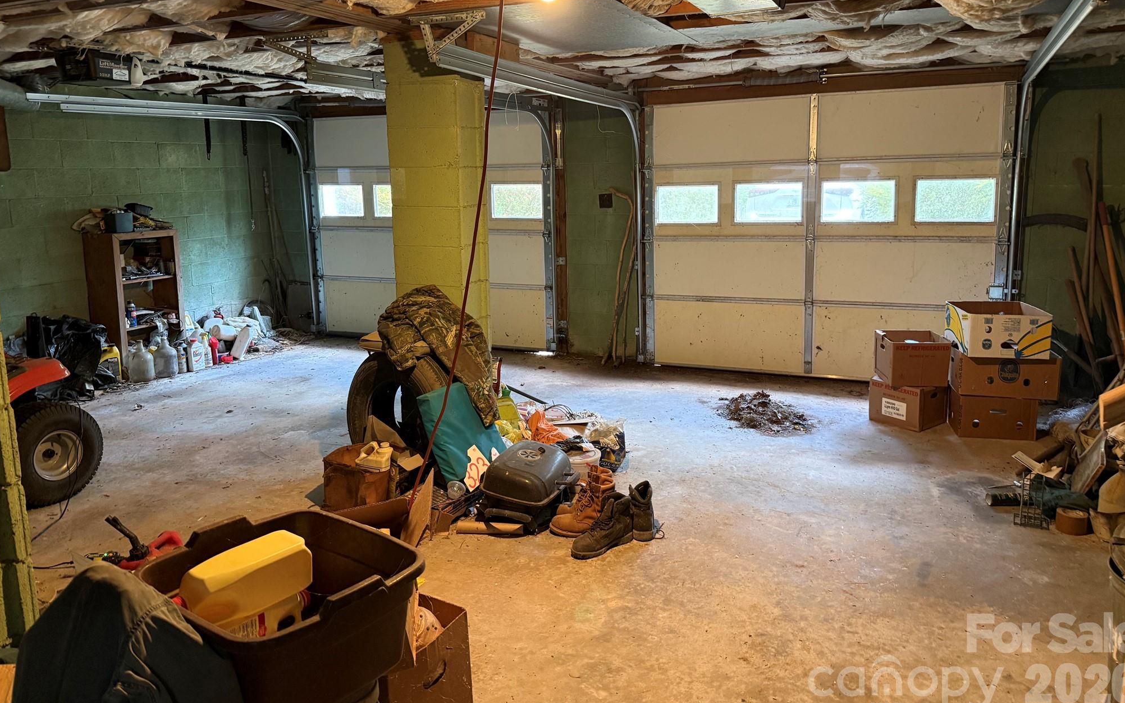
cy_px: 293
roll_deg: +0.4
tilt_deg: -9.3
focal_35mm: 26
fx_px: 797
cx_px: 571
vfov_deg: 47.4
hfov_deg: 70.4
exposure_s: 1/60
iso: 500
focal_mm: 6.76
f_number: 1.78
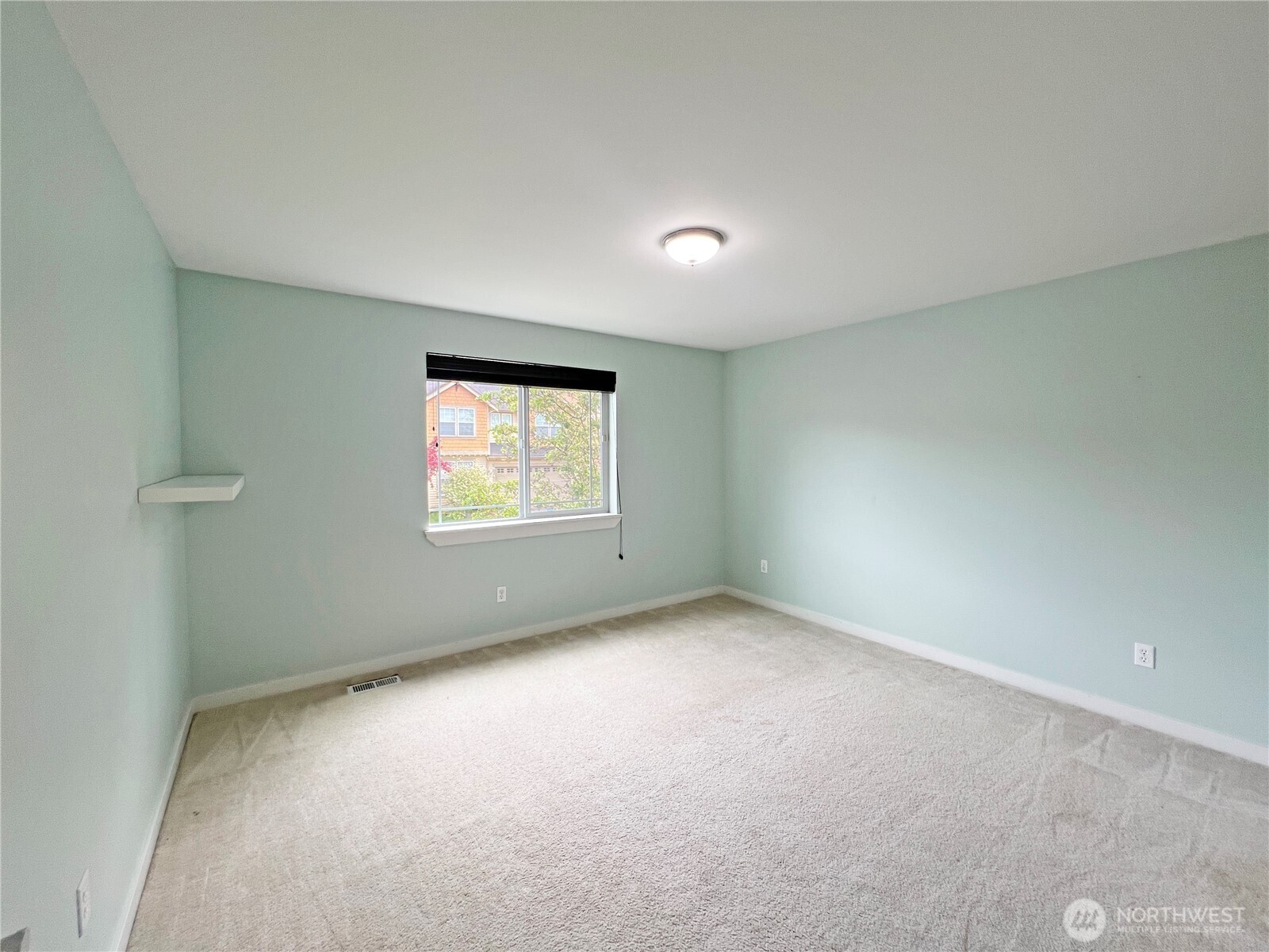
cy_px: 476
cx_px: 634
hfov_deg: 106.2
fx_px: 477
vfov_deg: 89.9
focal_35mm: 13
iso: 50
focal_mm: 1.57
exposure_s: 1/120
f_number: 1.8
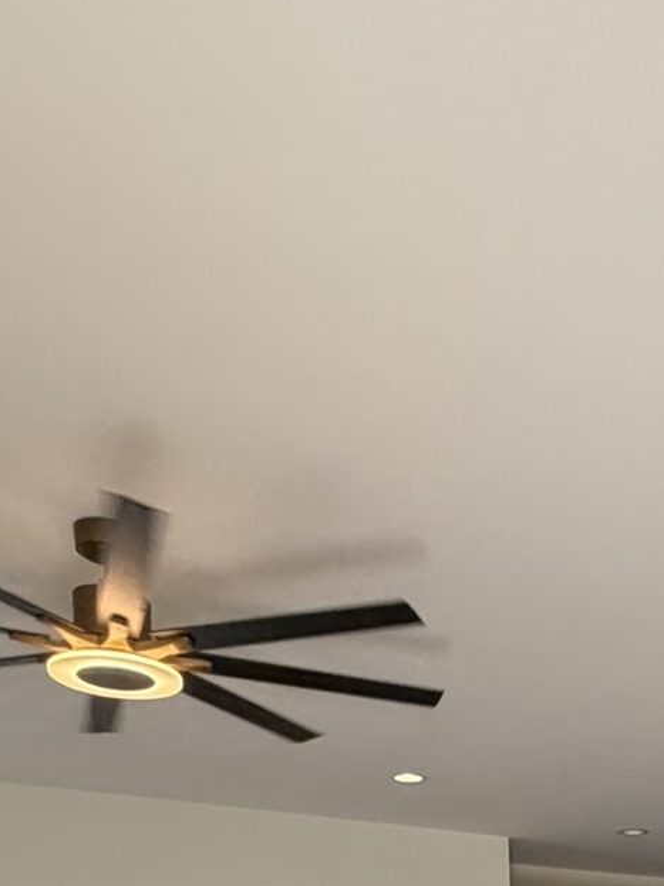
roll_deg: +1.1
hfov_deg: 29.8
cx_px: 636
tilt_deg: -7.3
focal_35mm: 46
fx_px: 1177
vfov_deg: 29.9
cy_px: 1233
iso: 320
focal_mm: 2.22
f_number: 2.2
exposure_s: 1/118
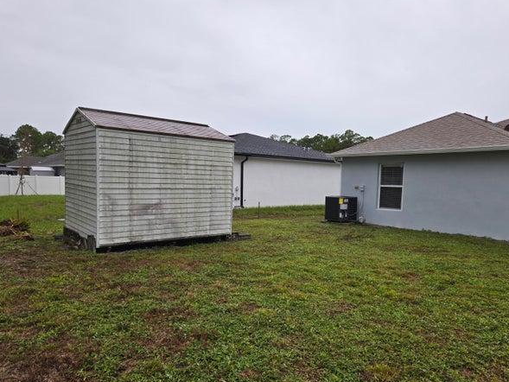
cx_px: 263
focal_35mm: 25
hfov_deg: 69.4
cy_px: 205
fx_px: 368
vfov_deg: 54.8
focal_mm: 5.4
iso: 40
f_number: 1.8
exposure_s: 1/180
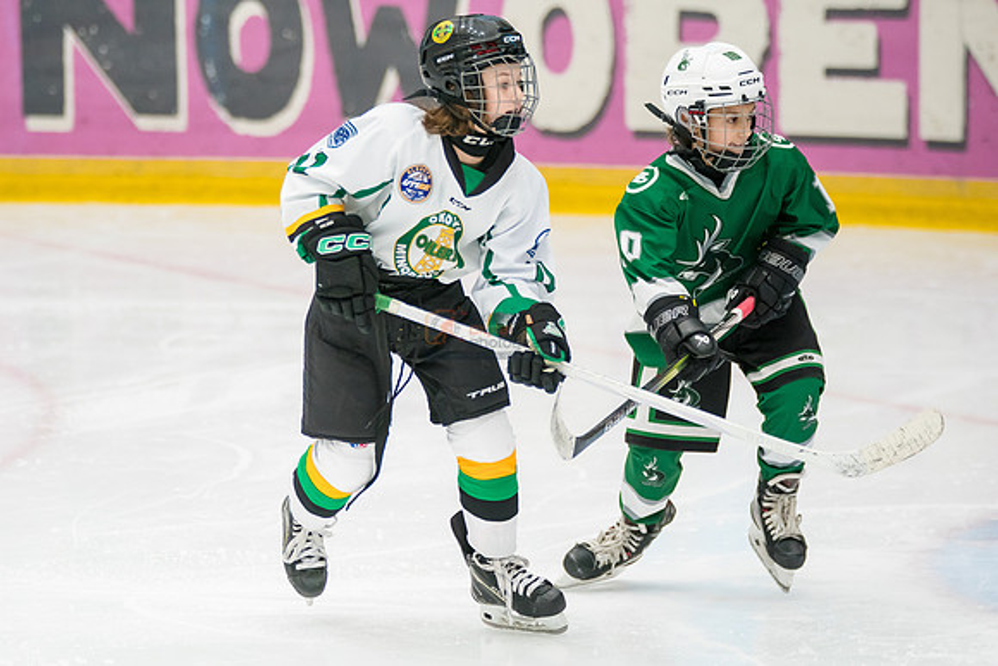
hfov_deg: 8.2
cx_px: 362
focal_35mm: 251
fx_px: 6967
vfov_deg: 5.5
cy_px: 425
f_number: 3.2
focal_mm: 197
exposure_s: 1/1250
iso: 3200
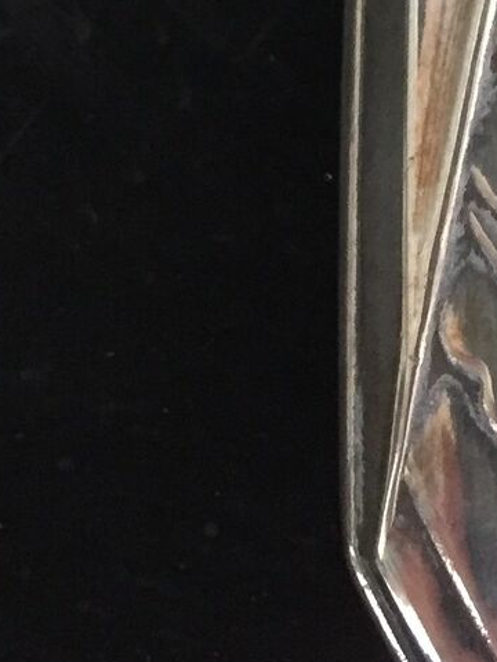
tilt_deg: -81.9
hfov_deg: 11.9
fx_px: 2313
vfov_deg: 14.6
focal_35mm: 121
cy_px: -456
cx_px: 664
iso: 250
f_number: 2.2
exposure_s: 1/33
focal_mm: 4.15
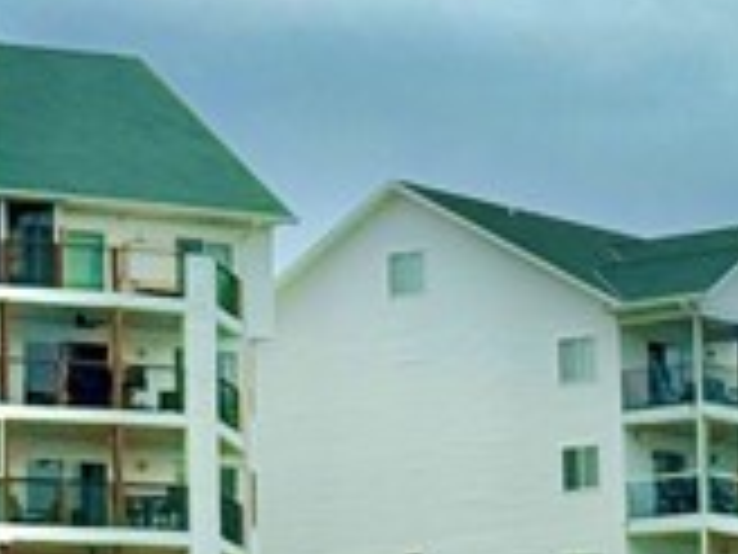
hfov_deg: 6.6
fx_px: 6375
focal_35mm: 299
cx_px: 765
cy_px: 36
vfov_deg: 5.0
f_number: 1.78
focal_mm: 6.76
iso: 80
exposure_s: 1/11364
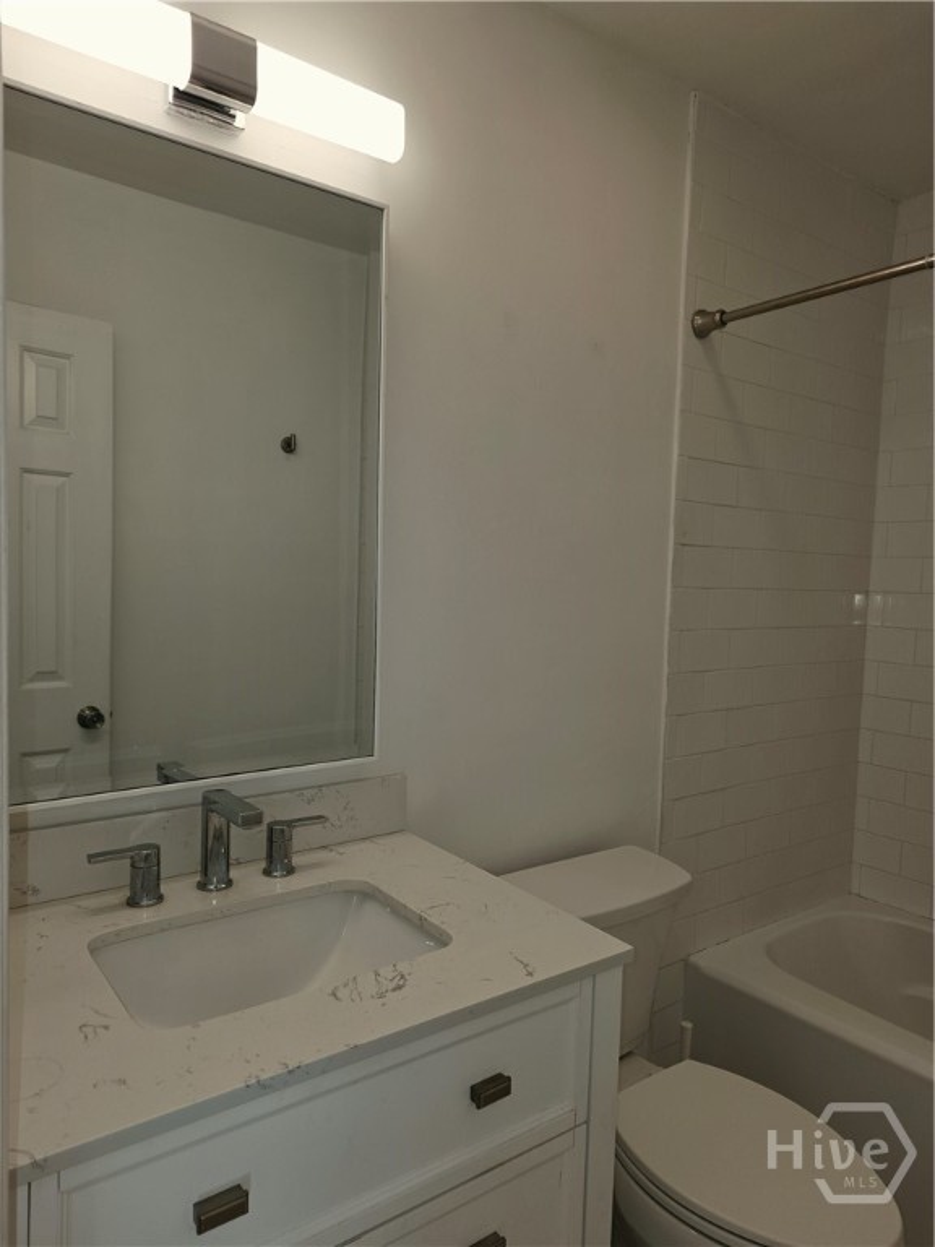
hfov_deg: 58.9
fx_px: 828
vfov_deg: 73.9
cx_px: 468
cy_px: 624
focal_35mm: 23
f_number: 1.7
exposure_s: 1/60
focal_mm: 6.25
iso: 16
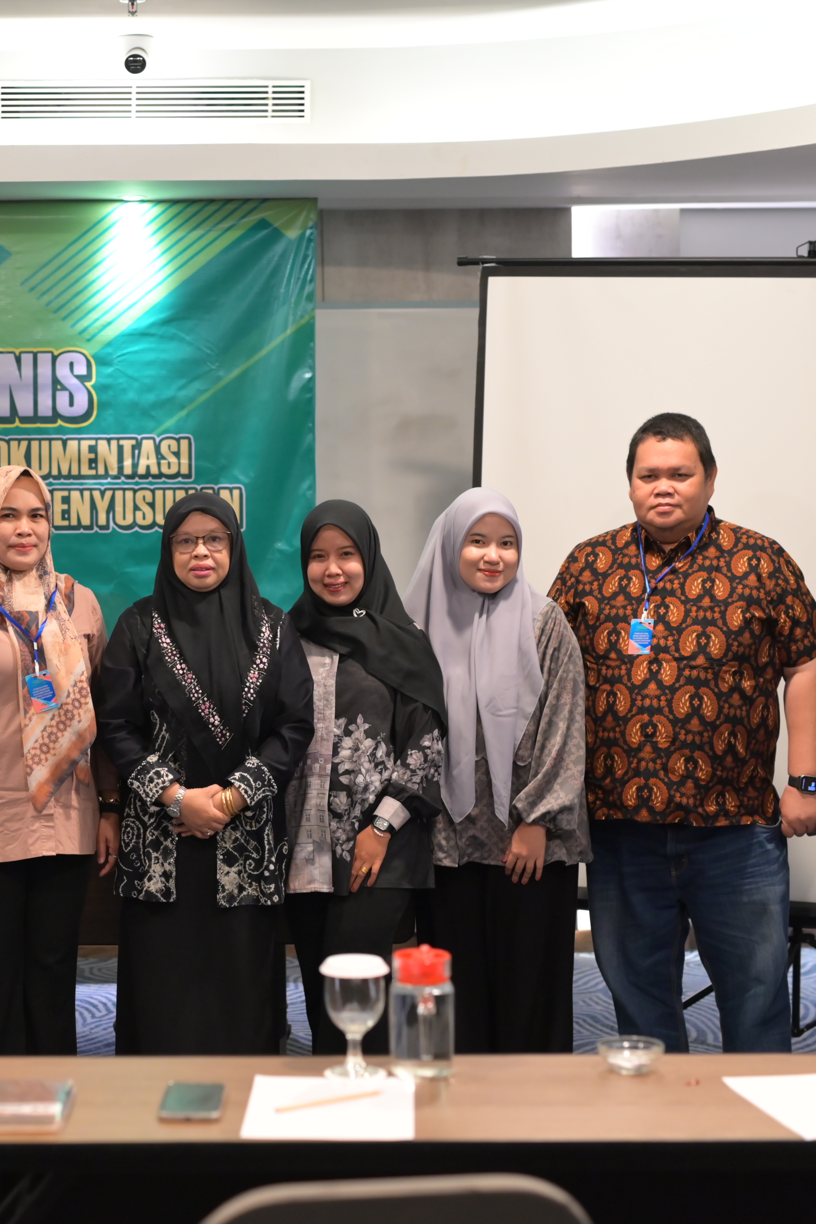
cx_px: 172
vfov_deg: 26.6
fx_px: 2583
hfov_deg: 17.8
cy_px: 617
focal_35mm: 76
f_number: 2.5
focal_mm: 50
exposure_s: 1/125
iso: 2000
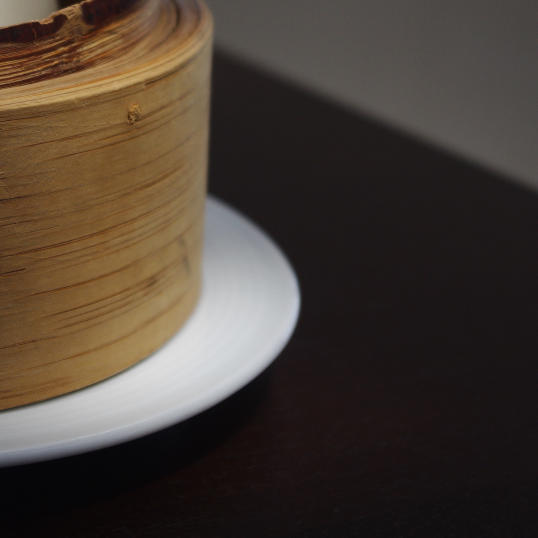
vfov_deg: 12.4
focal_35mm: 140
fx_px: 2462
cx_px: -87
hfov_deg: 12.2
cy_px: 87
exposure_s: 1/160
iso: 200
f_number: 6.3
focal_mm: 42.5
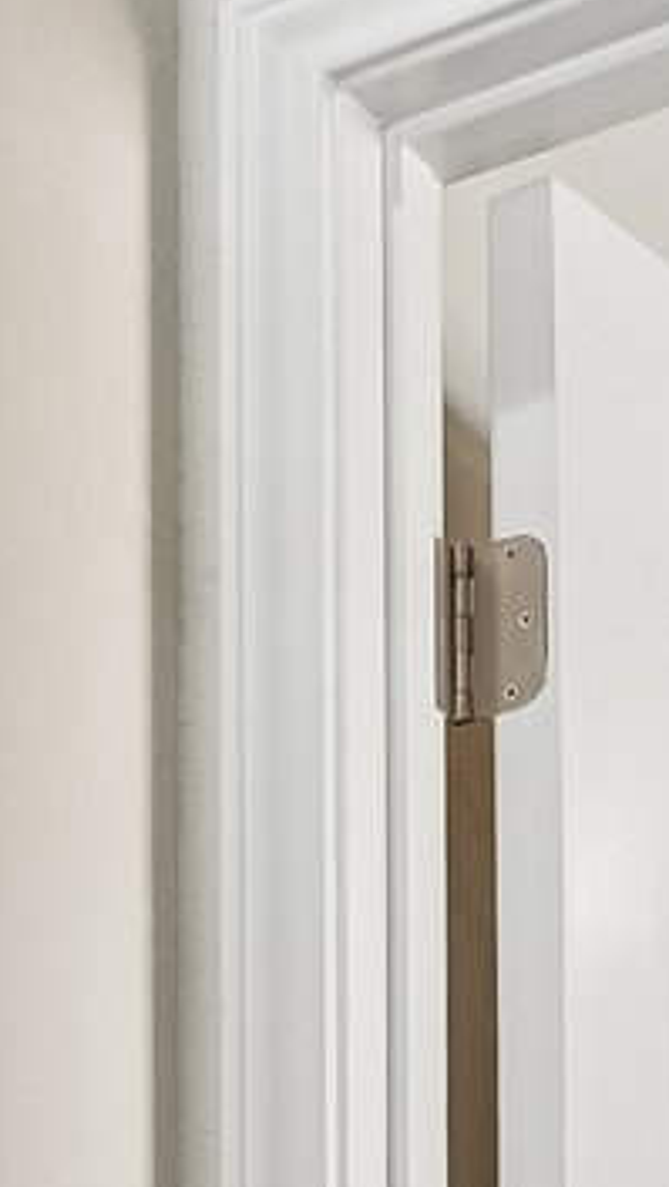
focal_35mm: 85
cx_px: -467
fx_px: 2676
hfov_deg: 13.1
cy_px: 1730
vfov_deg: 21.4
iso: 400
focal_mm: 14
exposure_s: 1/13
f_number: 8
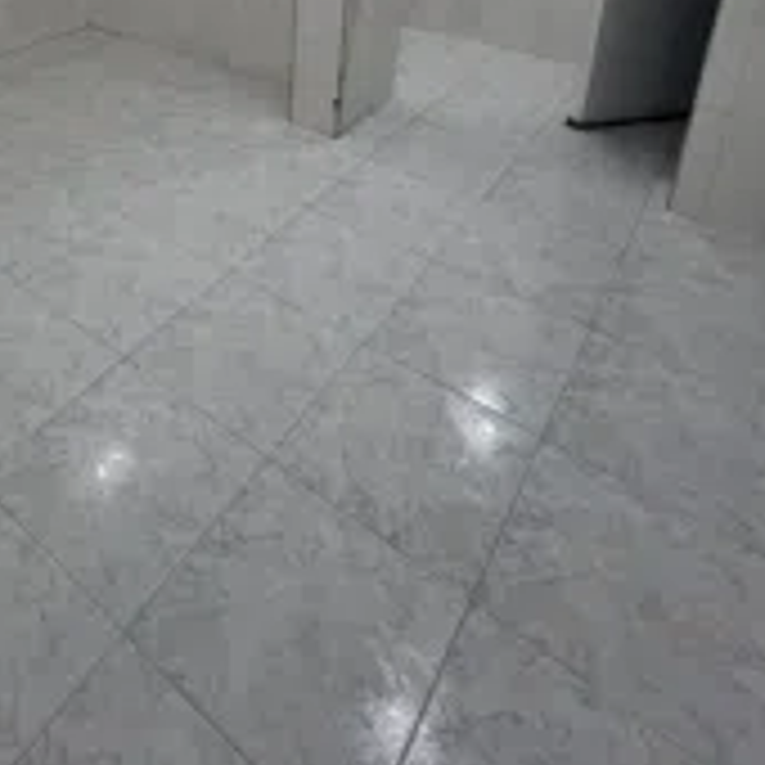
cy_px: 27
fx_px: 675
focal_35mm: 27
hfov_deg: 56.0
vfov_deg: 49.8
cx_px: 184
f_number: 1.8
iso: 50
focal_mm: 1.57
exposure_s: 1/100
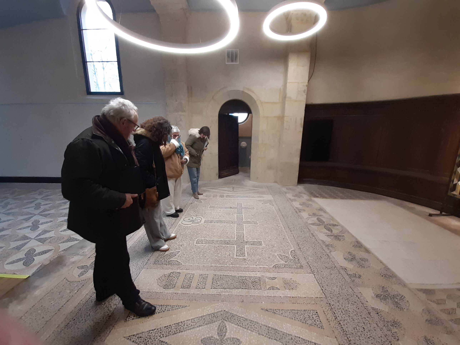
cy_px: 172
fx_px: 173
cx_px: 230
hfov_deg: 106.2
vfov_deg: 89.9
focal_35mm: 13
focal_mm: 1.13
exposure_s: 1/50
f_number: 2.2
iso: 125
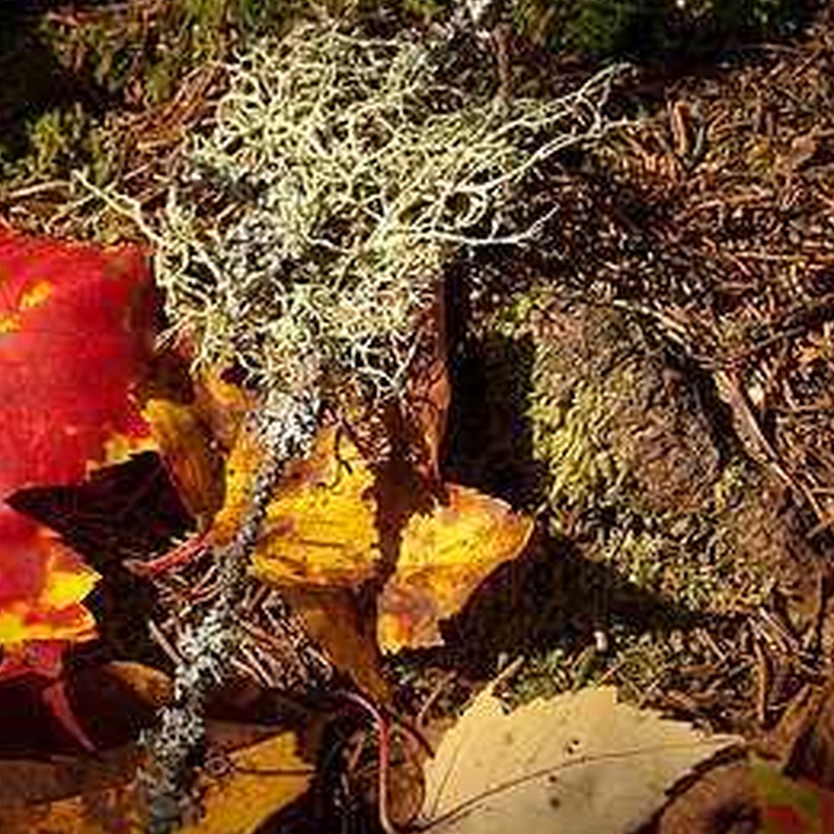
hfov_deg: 14.4
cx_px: -45
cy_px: 361
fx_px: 3244
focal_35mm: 119
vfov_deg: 14.6
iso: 250
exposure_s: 1/250
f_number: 8
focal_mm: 42
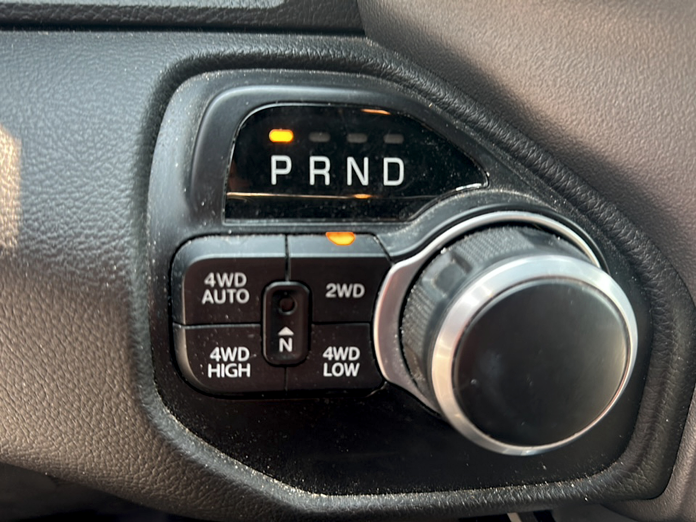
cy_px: 261
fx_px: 503
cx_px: 348
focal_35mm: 25
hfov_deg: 69.4
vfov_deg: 54.9
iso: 100
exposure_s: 1/100
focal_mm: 6.86
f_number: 1.78
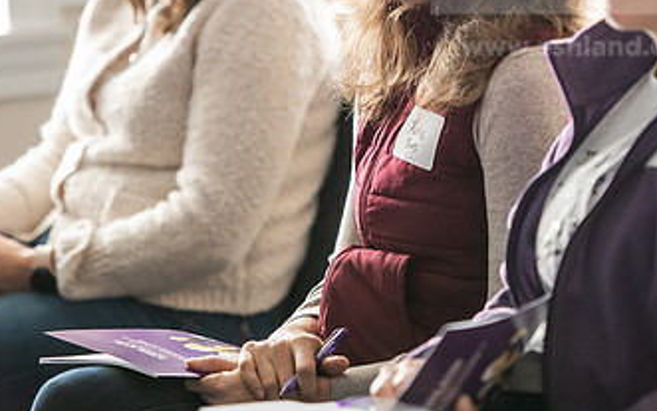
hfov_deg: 8.7
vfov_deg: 5.4
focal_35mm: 241
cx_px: 371
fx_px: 4316
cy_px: 88
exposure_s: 1/200
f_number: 2.8
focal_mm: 135
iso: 2000
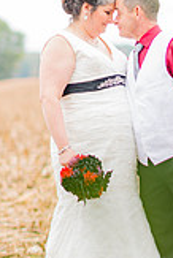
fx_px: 2525
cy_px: -21
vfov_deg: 5.8
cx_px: 37
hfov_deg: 3.9
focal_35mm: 351
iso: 200
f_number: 2
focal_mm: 85
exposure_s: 1/320
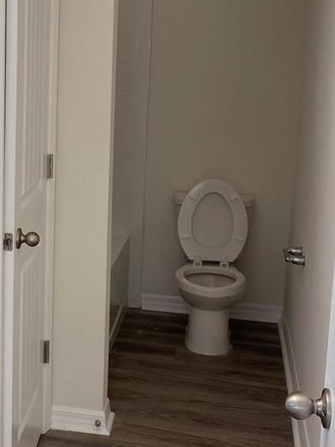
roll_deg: -0.7
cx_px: 15
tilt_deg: -9.4
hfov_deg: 23.6
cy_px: 199
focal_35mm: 60
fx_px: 774
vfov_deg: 32.2
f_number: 1.8
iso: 100
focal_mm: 4.25
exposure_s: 1/120
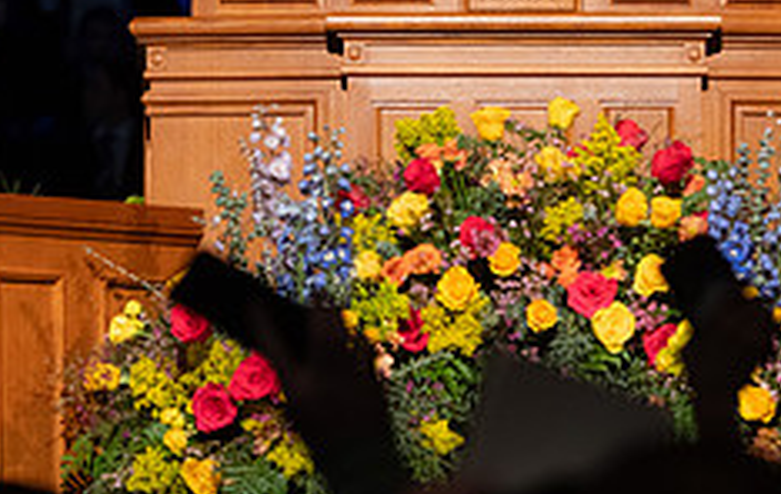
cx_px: 513
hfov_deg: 6.8
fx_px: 6599
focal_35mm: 309
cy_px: 14
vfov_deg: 4.3
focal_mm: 122
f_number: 3.2
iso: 1000
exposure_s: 1/320
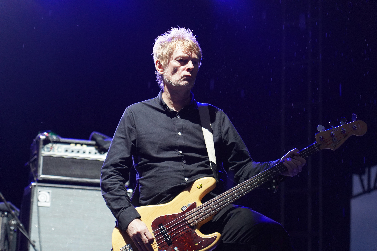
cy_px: 126
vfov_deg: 13.0
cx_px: 188
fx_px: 1099
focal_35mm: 105
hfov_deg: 19.5
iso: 3200
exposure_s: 1/160
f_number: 4
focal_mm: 105
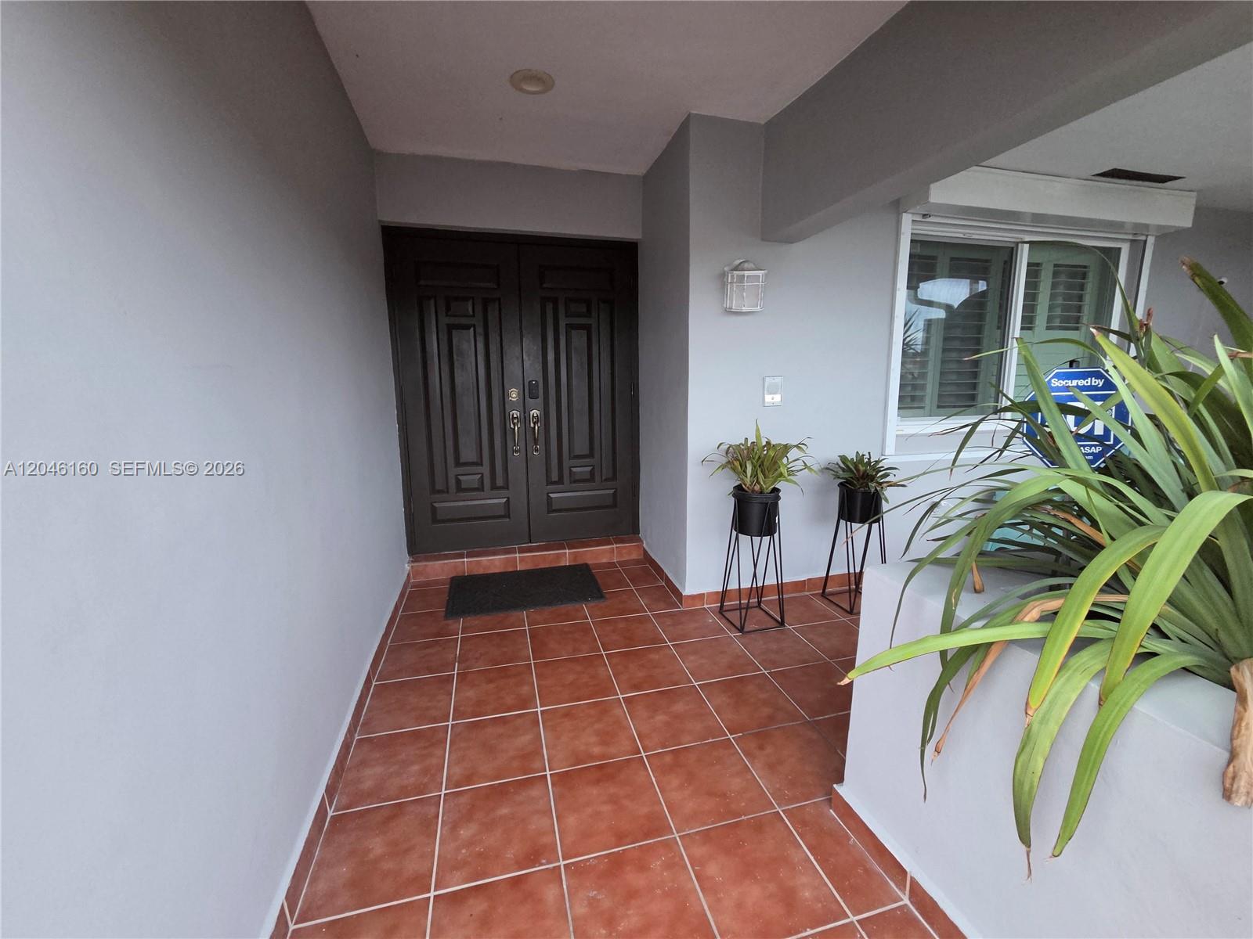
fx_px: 471
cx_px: 626
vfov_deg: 89.9
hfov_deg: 106.2
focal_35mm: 13
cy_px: 470
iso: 1250
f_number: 2.2
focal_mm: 2.2
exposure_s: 1/60
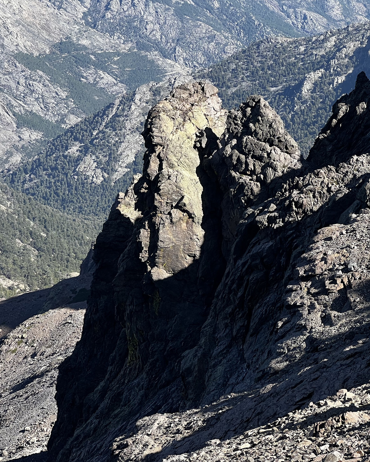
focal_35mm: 105
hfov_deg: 14.7
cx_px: 213
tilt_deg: -17.2
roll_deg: -0.8
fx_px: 1437
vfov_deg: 18.3
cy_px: 220
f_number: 2.8
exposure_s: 1/401
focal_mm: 9
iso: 32
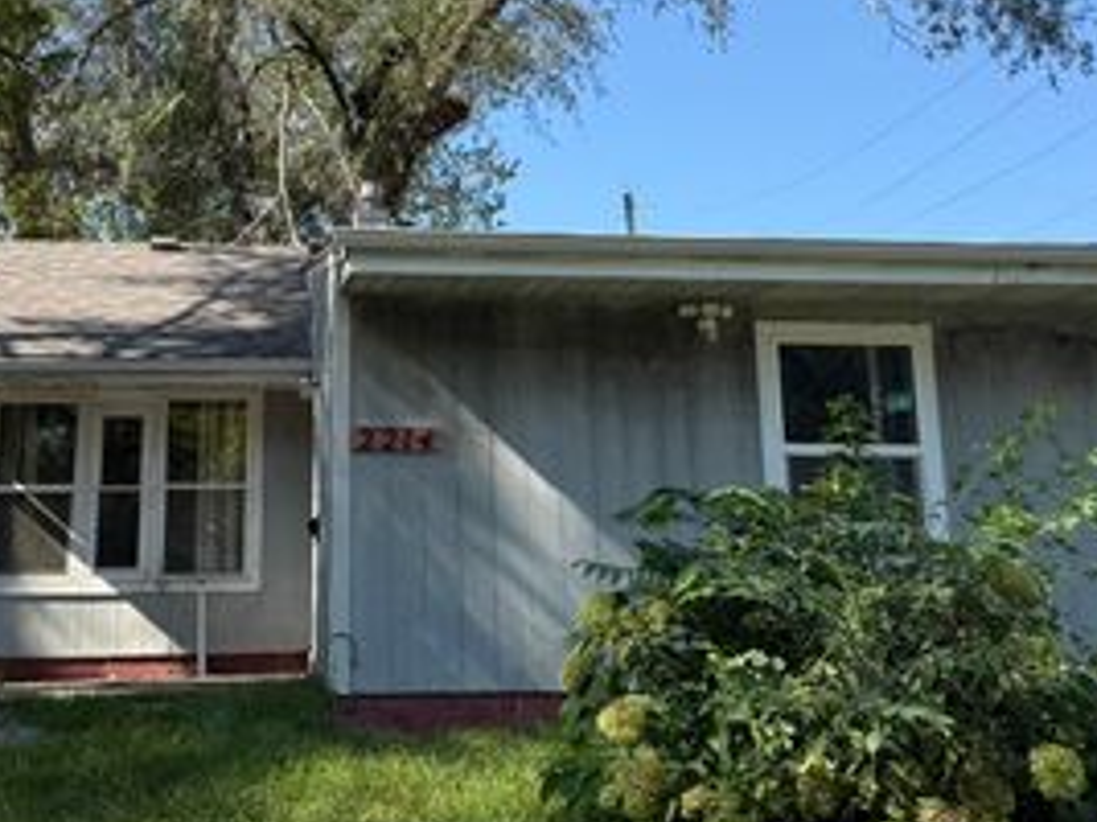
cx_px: 407
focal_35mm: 45
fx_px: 1425
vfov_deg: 31.9
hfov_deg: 41.8
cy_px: 265
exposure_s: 1/1770
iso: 80
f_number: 1.78
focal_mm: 6.76
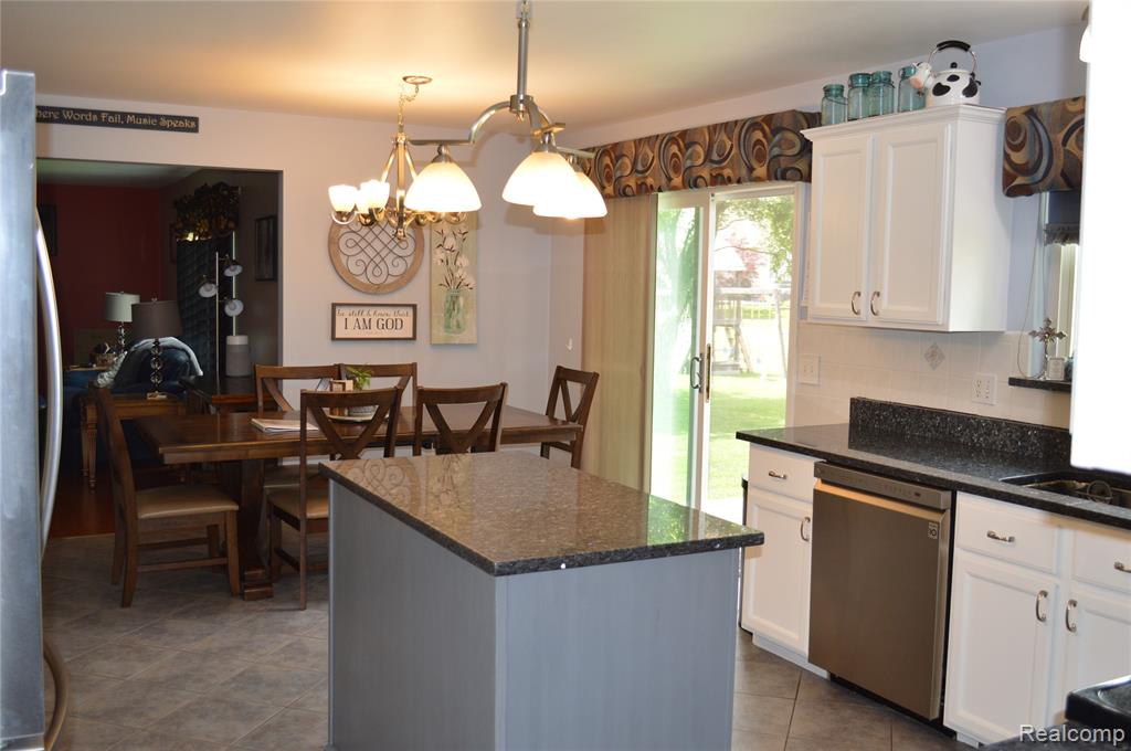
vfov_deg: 39.9
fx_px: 1035
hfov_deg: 57.3
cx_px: 566
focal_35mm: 33
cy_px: 376
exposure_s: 1/80
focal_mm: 22
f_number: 4
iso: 400
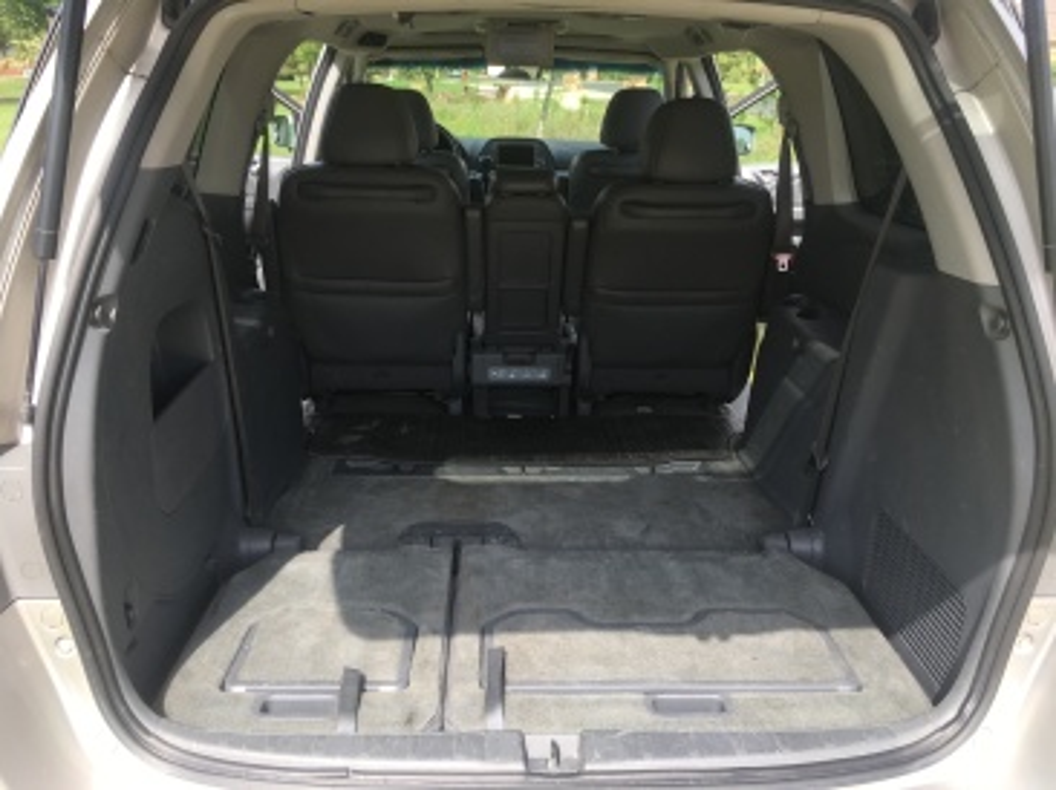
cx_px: 528
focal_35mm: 29
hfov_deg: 61.7
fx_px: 884
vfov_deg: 48.2
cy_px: 395
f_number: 2.2
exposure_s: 1/371
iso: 25
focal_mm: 4.15
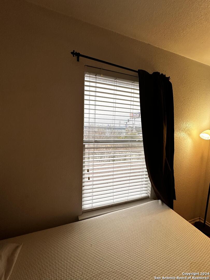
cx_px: 105
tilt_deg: -5.8
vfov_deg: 102.1
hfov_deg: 85.7
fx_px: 113
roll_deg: -2.2
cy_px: 140
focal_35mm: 14
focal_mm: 2.22
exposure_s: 1/120
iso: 64
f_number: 2.2
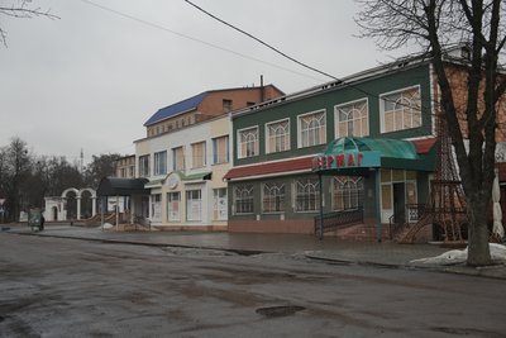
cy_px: 169
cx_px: 253
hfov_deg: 47.4
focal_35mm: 41
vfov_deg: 32.7
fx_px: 576
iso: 400
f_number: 2.8
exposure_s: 1/400
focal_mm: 41
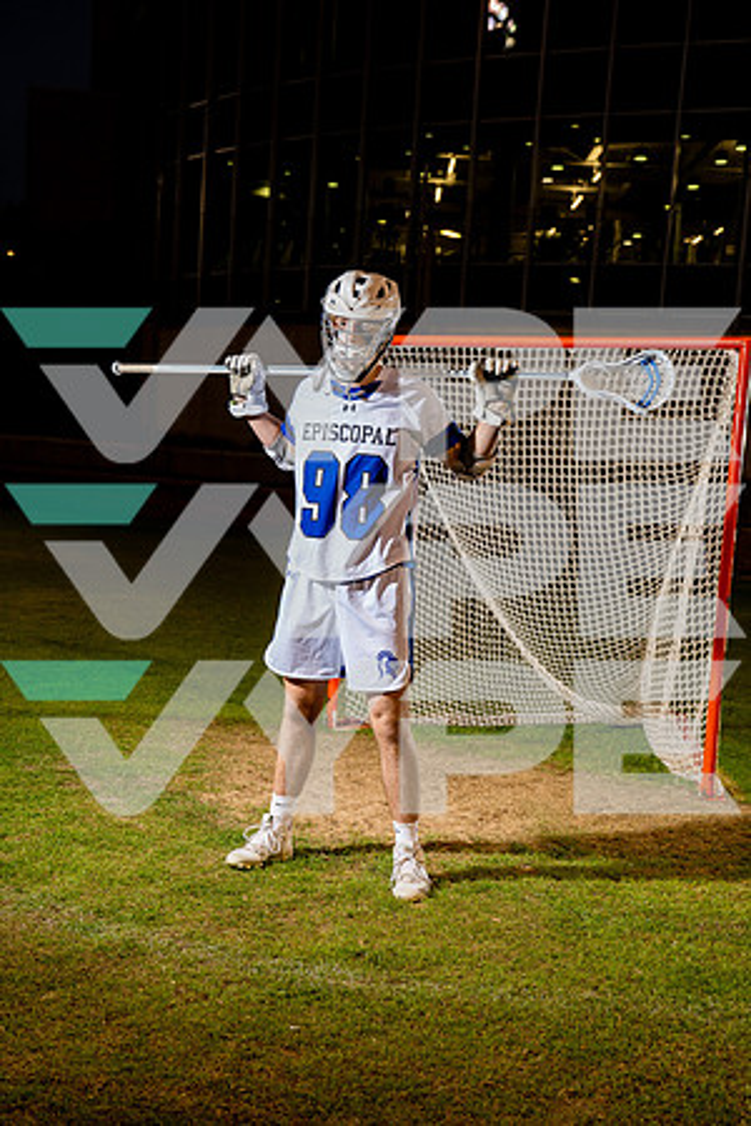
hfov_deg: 27.5
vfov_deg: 40.3
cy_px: 563
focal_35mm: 49
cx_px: 376
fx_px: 1533
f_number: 4
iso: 400
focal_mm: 49
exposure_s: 1/250
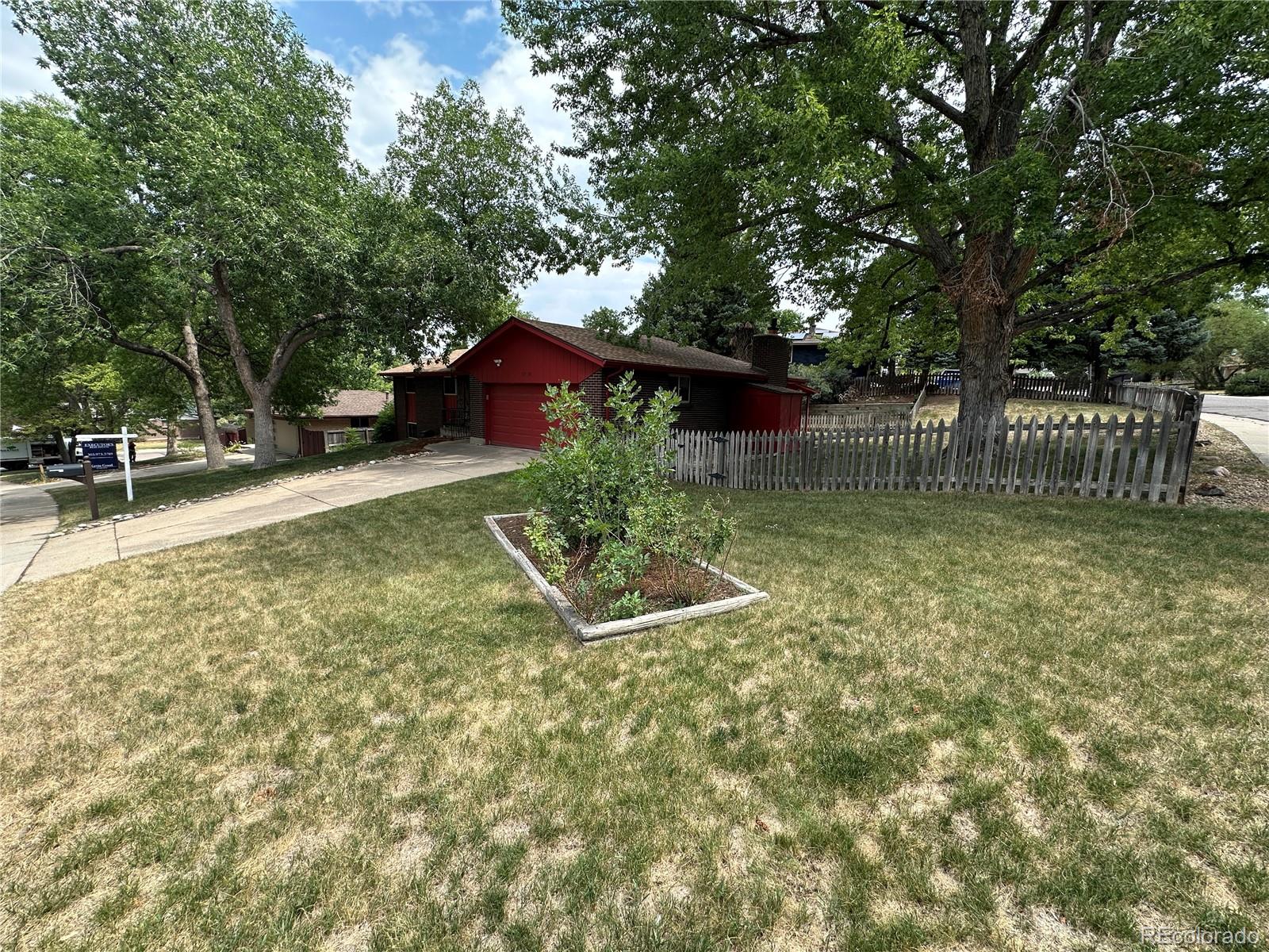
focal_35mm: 14
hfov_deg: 102.1
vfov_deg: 85.7
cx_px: 634
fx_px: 513
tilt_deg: -8.5
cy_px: 476
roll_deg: -1.9
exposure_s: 1/564
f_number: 2.2
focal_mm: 2.22
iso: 40
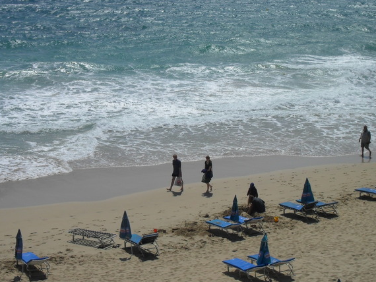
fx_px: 869
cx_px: 196
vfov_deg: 18.4
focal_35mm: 80
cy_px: 142
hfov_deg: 24.4
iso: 100
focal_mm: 10.1
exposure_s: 1/350
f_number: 10.9
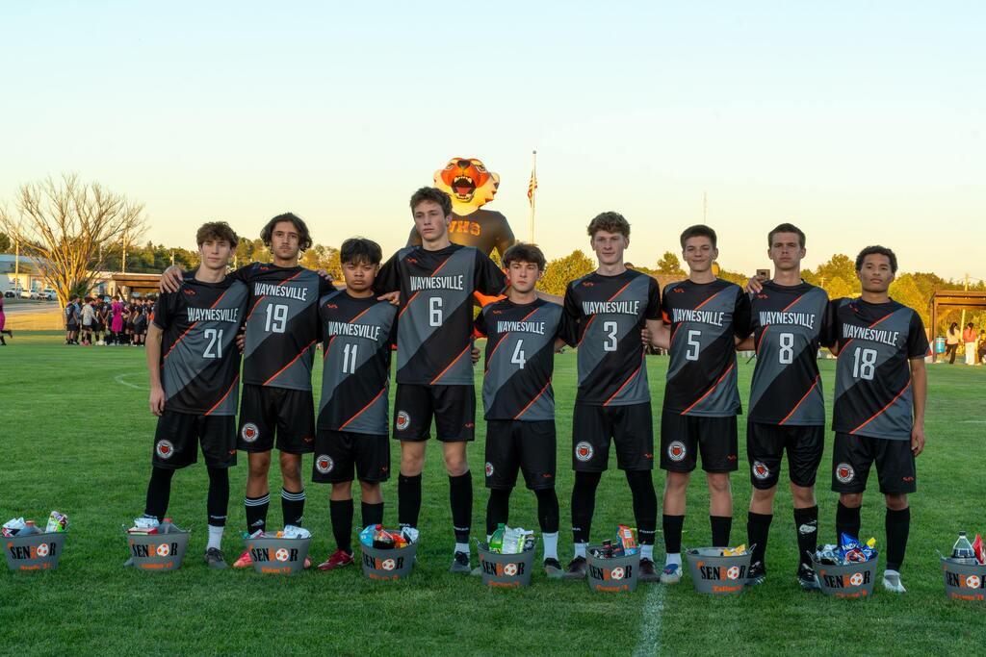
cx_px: 493
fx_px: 1890
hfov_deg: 29.2
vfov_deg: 19.7
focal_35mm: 69
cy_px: 328
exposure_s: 1/125
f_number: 16
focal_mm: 46
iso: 1000
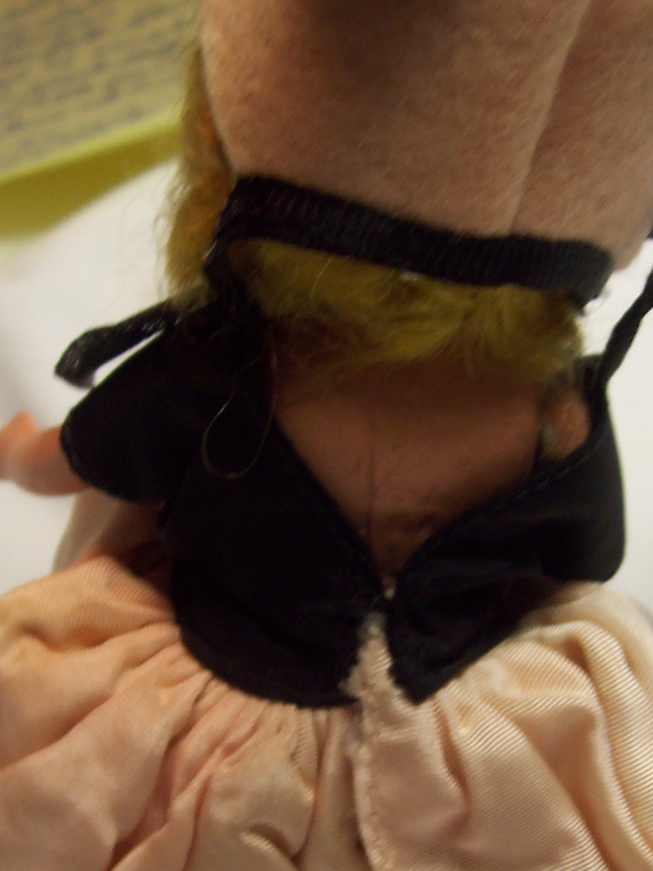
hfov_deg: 24.4
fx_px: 1509
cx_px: 371
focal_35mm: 60
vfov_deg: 31.7
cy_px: 629
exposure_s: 1/30
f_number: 2.8
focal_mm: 5.6
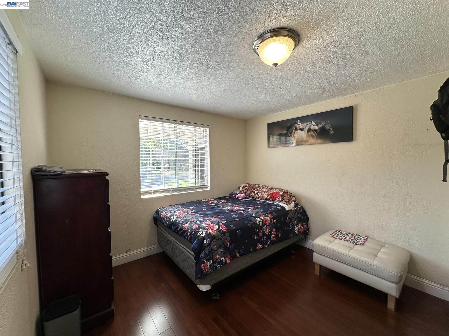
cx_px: 224
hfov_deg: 102.1
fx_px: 182
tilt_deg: +0.0
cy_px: 168
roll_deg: +0.3
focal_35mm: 14
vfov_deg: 85.7
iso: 80
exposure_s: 1/120
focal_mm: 2.22
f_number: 2.2
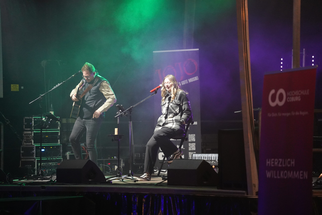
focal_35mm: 156
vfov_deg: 8.8
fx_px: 1395
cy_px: 108
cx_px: 161
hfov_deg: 13.2
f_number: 2.8
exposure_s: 1/160
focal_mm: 156
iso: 8000
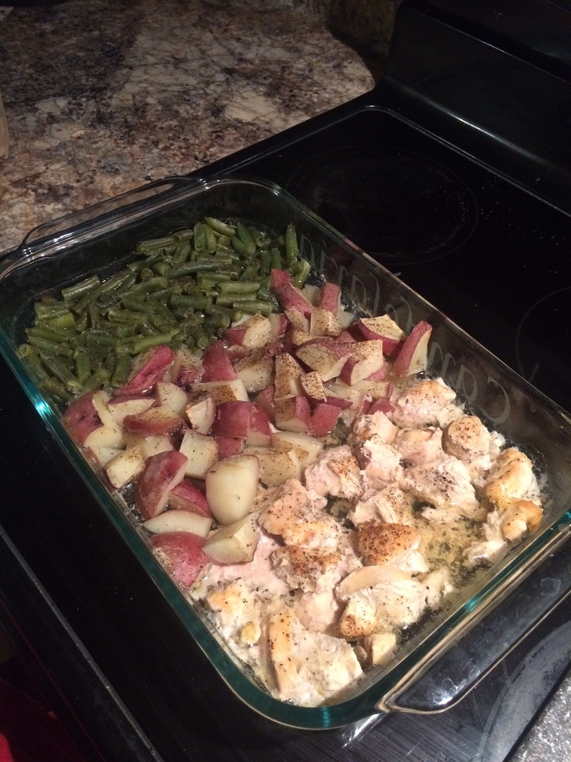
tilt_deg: -52.0
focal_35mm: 29
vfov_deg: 61.7
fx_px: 638
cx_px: 286
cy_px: 381
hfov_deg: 48.2
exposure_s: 1/24
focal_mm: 4.15
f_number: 2.2
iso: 320
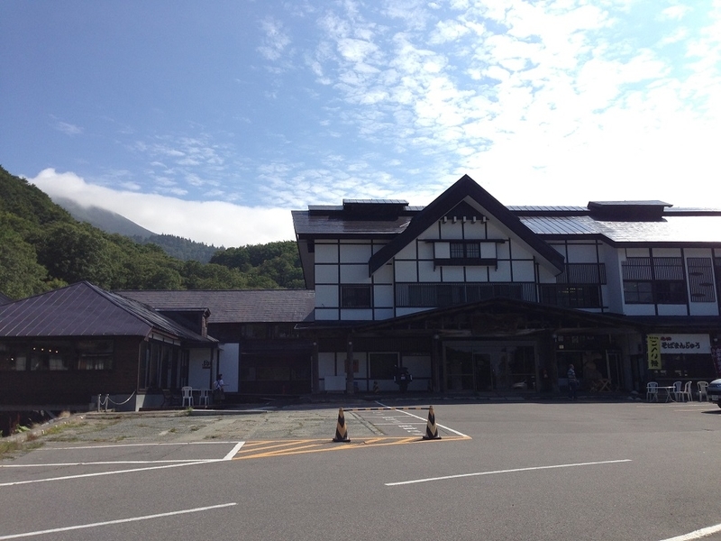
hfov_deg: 55.4
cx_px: 360
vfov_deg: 42.9
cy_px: 270
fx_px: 687
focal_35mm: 33
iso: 50
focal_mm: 4.13
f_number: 2.4
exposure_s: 1/2262
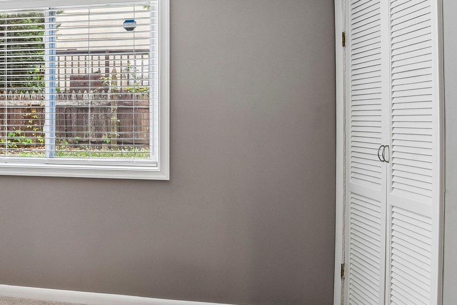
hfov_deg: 42.6
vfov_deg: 34.8
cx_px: -15
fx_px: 482
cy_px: 110
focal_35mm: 38
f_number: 8
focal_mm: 16
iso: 400
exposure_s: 1/10
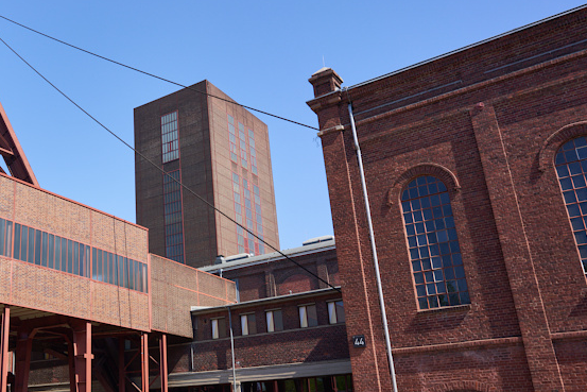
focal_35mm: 38
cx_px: 94
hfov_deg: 47.1
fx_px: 620
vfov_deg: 35.1
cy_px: 204
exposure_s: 1/125
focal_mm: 21
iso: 100
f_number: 11
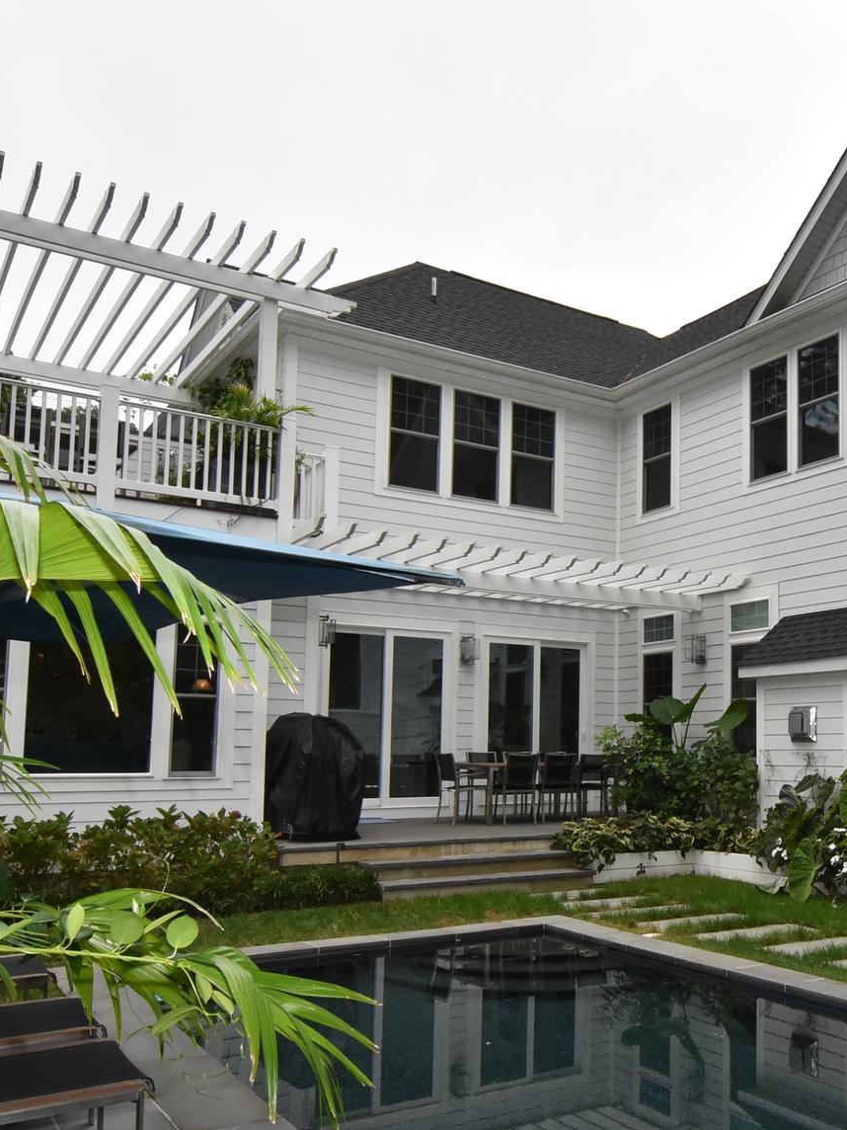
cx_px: 698
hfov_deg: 43.0
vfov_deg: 58.0
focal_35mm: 31
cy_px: 662
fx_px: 1011
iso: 800
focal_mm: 12
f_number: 16
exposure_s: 1/200
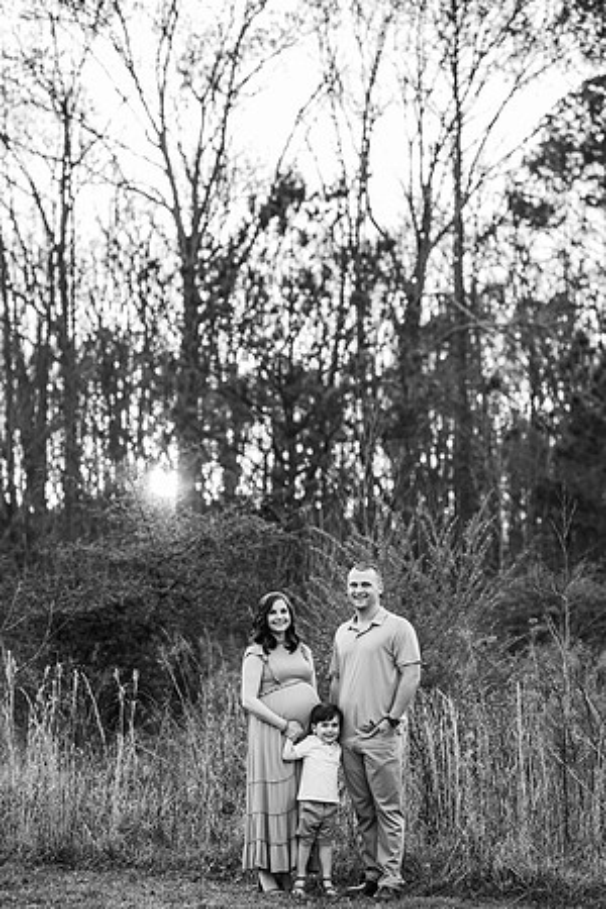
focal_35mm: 85
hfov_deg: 16.1
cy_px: 454
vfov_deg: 23.9
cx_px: 303
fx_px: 2146
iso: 320
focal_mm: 85
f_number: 2.5
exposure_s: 1/400
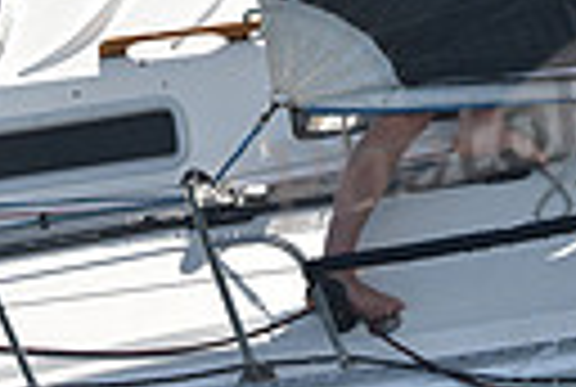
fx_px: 6672
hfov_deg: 4.9
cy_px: -56
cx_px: 36
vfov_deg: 3.3
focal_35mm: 416
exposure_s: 1/800
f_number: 5
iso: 320
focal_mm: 92
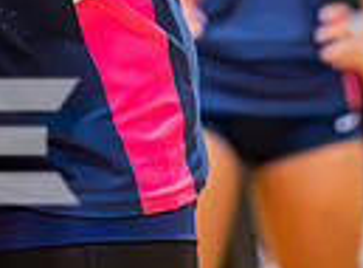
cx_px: -111
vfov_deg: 2.8
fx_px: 5439
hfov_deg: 3.8
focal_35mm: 522
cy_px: -428
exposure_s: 1/800
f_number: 2.8
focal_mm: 90
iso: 11400
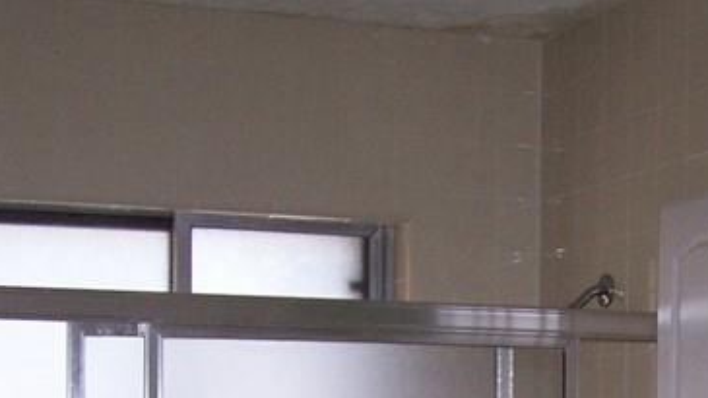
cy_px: 681
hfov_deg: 20.4
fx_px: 1952
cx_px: 549
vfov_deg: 11.0
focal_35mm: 104
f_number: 2.7
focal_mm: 5.6
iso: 140
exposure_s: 1/112
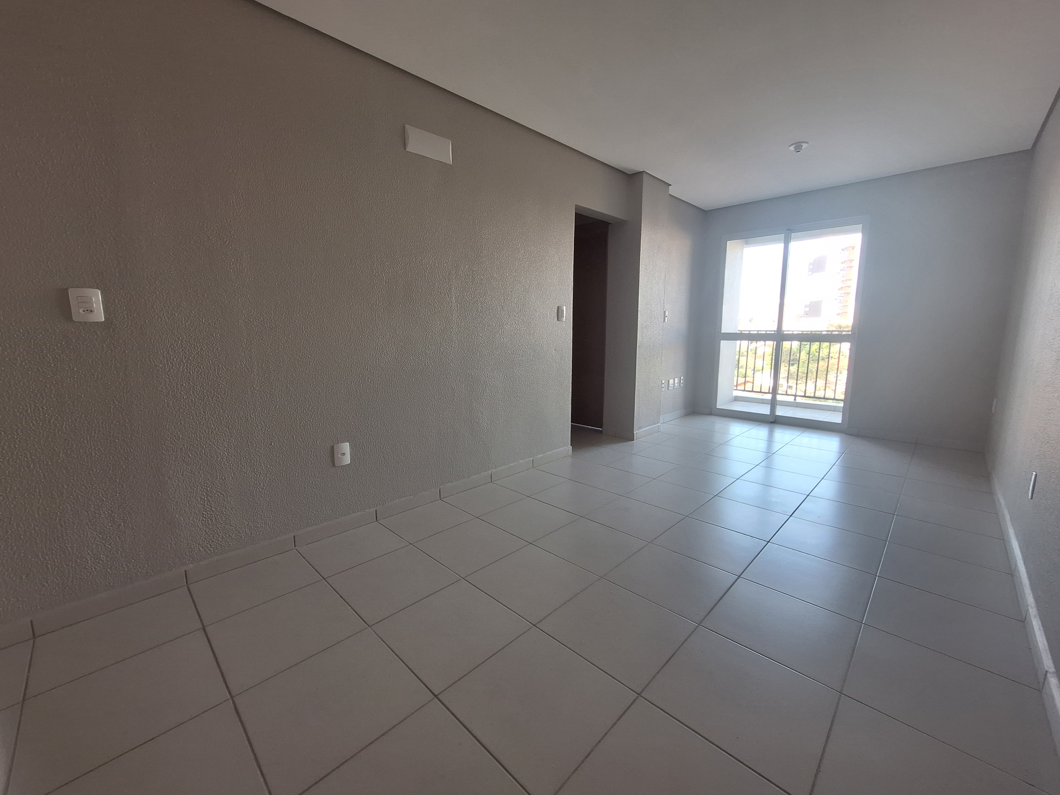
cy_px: 398
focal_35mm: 13
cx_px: 530
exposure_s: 1/60
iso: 50
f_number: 2.2
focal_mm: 1.74
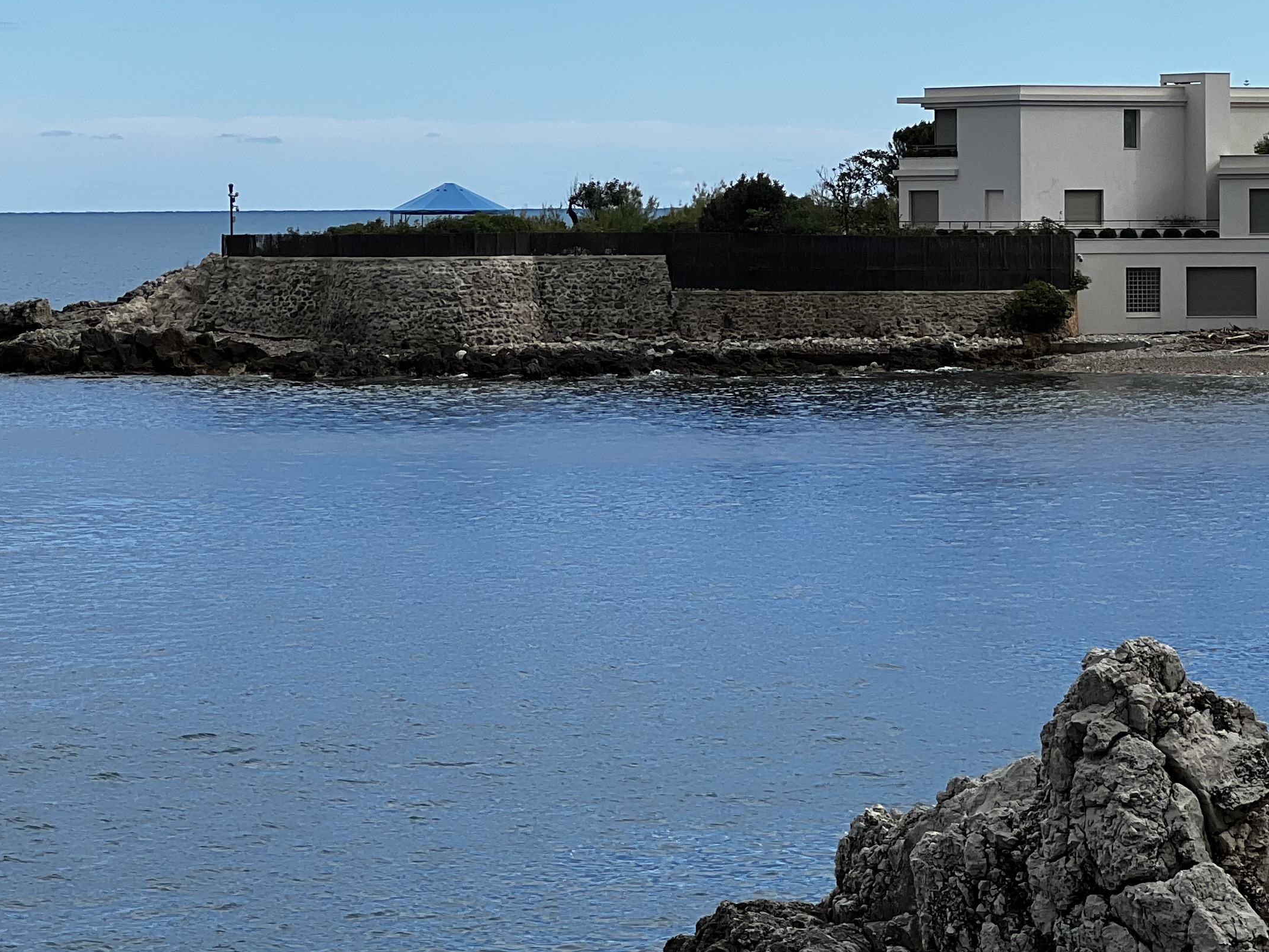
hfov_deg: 13.6
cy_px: 317
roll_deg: +0.7
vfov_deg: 10.2
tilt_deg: -0.6
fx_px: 5316
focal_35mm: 145
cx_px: 553
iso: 32
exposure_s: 1/943
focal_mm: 9
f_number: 2.8
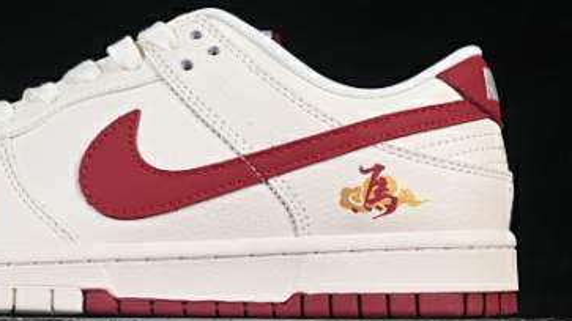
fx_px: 2396
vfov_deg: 7.7
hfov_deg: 13.6
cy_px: 80
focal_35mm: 158
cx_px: 139
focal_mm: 50
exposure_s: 1/80
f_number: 8
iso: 160
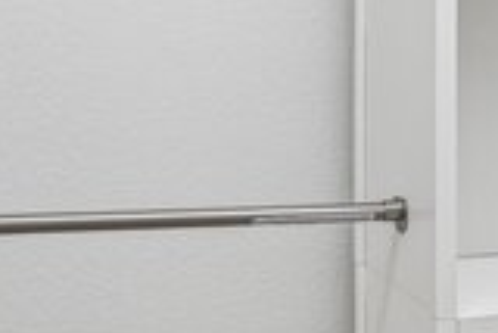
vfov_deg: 21.1
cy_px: 89
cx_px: 535
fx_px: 886
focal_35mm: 64
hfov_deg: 28.7
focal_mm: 16
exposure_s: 1/30
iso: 400
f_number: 8
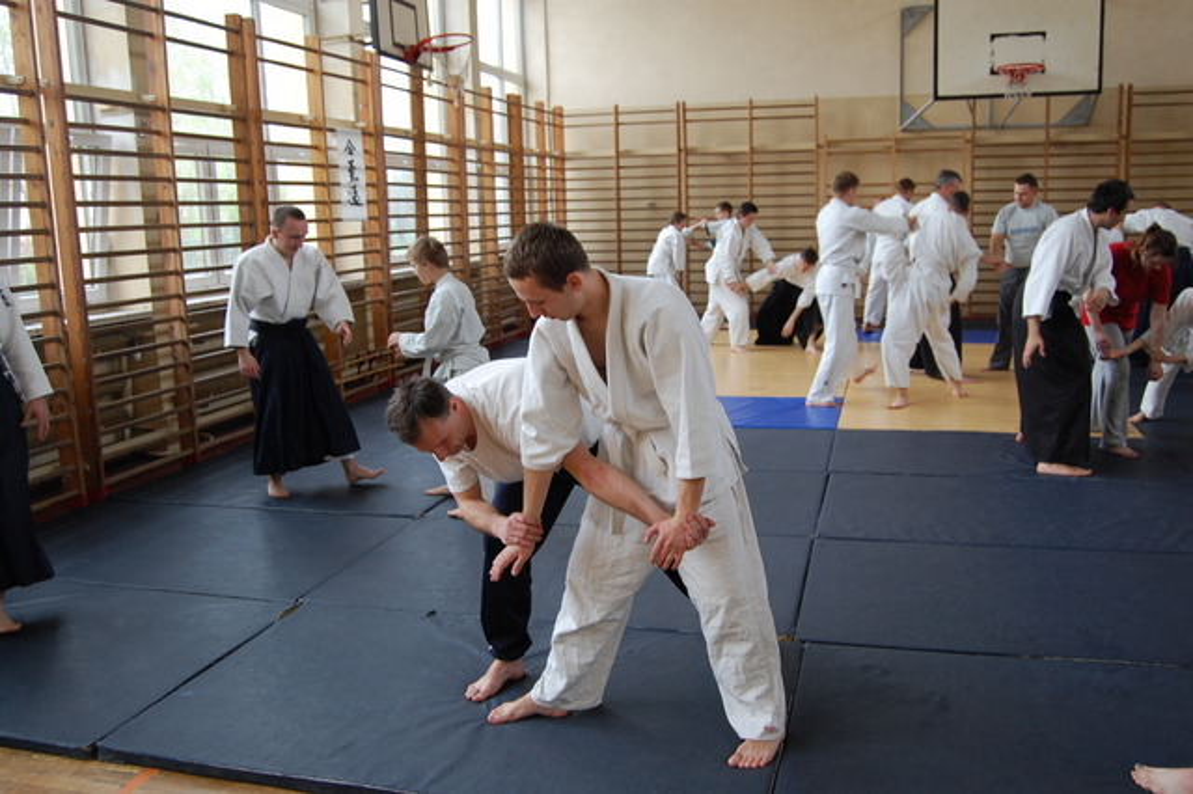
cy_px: 397
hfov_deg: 62.0
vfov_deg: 43.6
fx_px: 994
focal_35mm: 30
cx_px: 596
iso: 400
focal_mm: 20
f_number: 5
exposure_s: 1/100
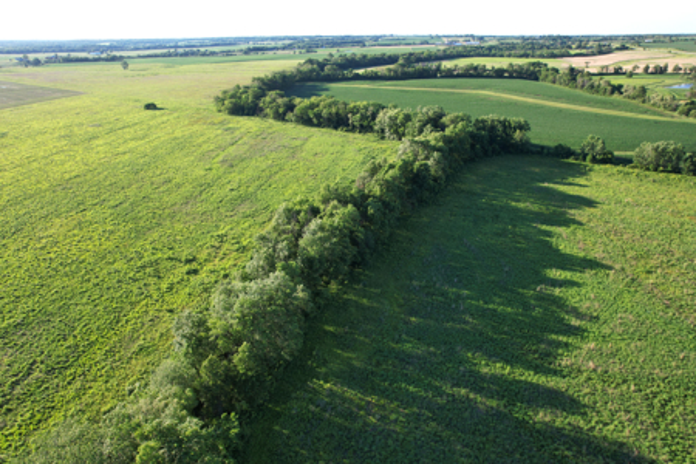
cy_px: 232
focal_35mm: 22
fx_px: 425
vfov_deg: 57.2
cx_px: 348
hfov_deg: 78.6
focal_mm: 8.38
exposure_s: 1/640
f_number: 2.8
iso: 100
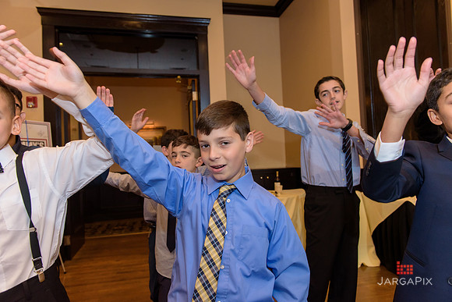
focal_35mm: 24
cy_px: 151
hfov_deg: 73.7
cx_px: 226
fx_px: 301
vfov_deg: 53.2
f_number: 3.2
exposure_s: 1/125
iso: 1600
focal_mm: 24
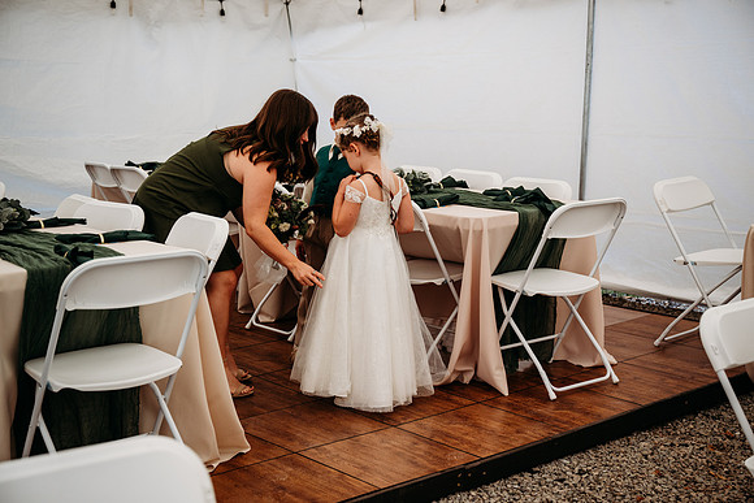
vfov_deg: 26.5
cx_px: 377
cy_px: 252
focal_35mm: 51
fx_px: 1068
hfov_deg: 38.9
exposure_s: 1/400
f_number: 4
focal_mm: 51
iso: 500
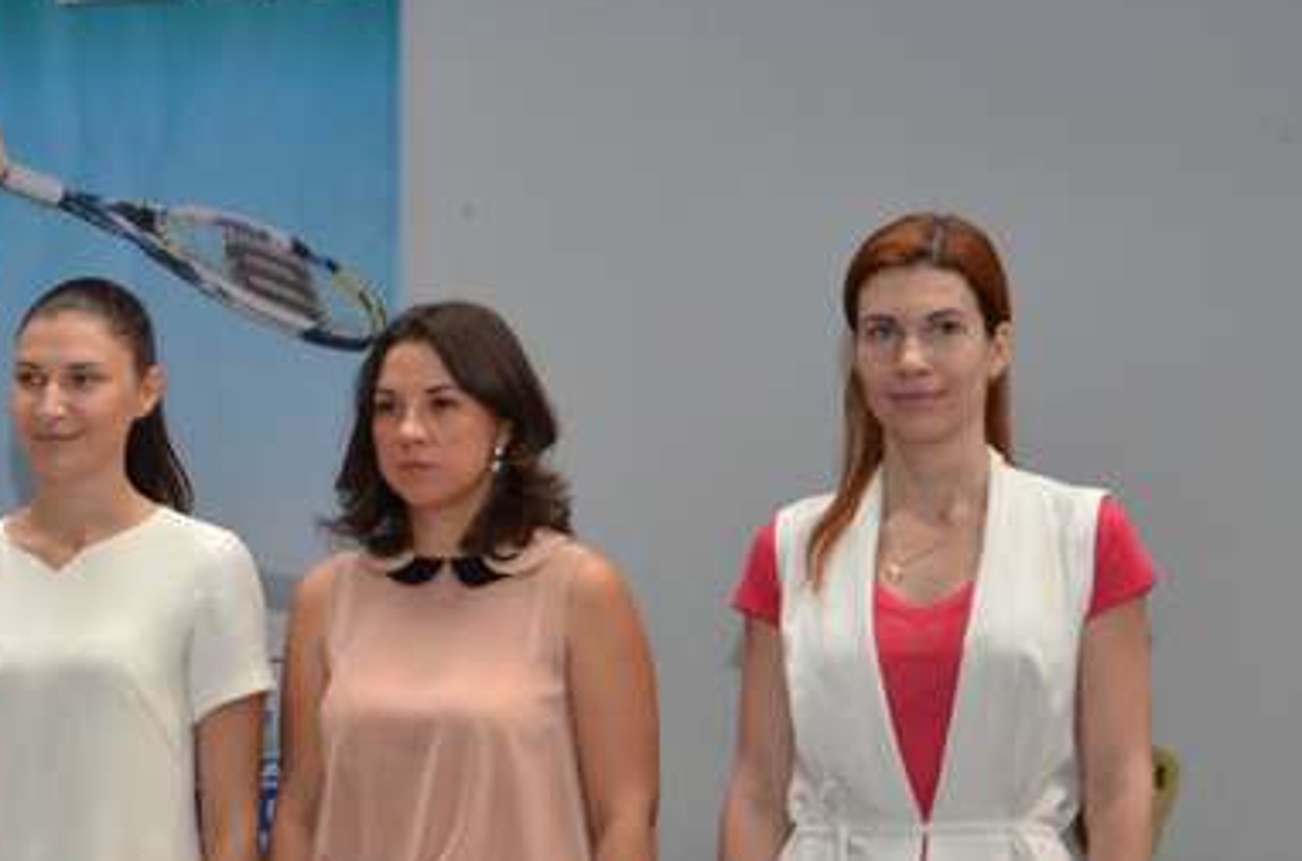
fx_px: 4834
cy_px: 782
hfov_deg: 14.8
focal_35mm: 134
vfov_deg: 10.1
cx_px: -311
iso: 800
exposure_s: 1/250
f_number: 4.2
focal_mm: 34
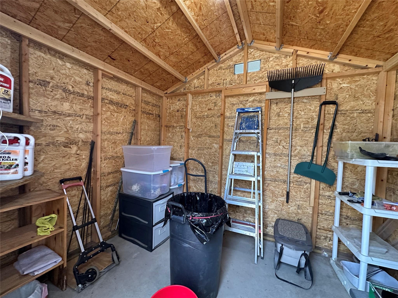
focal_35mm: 14
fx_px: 161
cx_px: 199
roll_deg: -1.7
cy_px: 149
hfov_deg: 102.1
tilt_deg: -1.2
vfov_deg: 85.7
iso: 320
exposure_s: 1/120
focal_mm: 2.22
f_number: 2.2
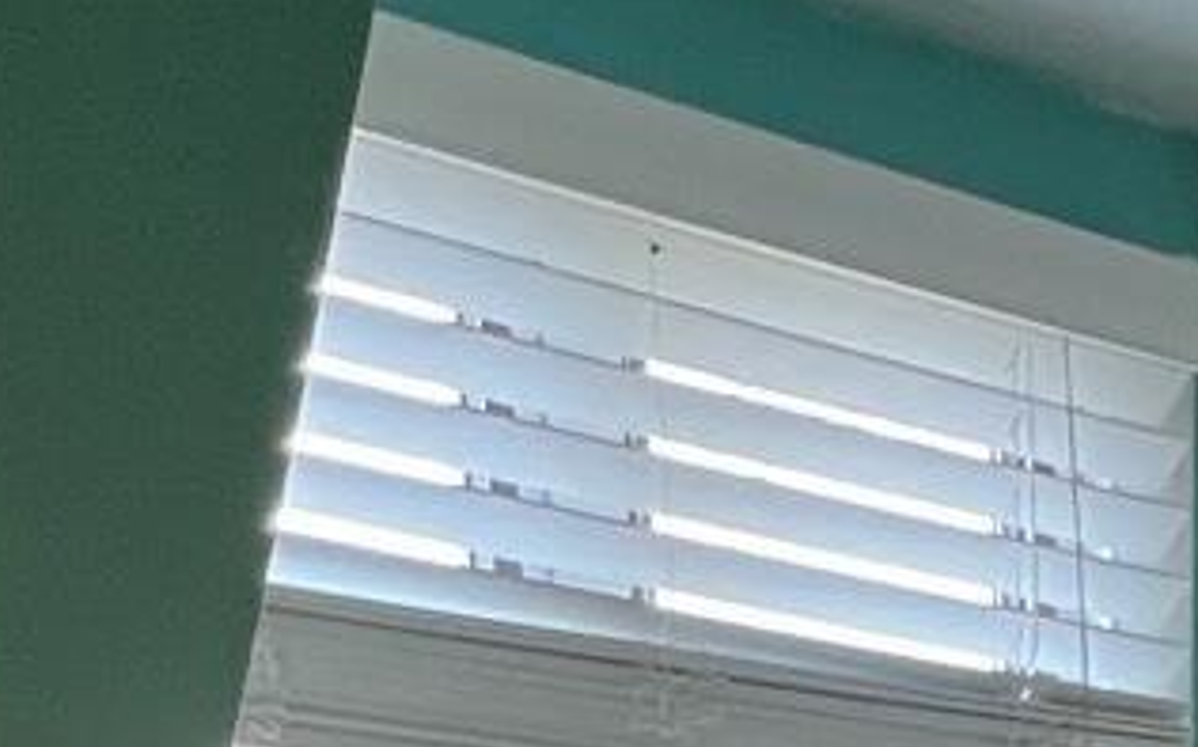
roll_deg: -1.9
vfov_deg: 9.9
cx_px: 1524
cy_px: 2404
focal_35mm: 88
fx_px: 2871
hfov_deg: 21.5
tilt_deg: -17.4
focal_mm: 1.57
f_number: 1.8
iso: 125
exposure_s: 1/60
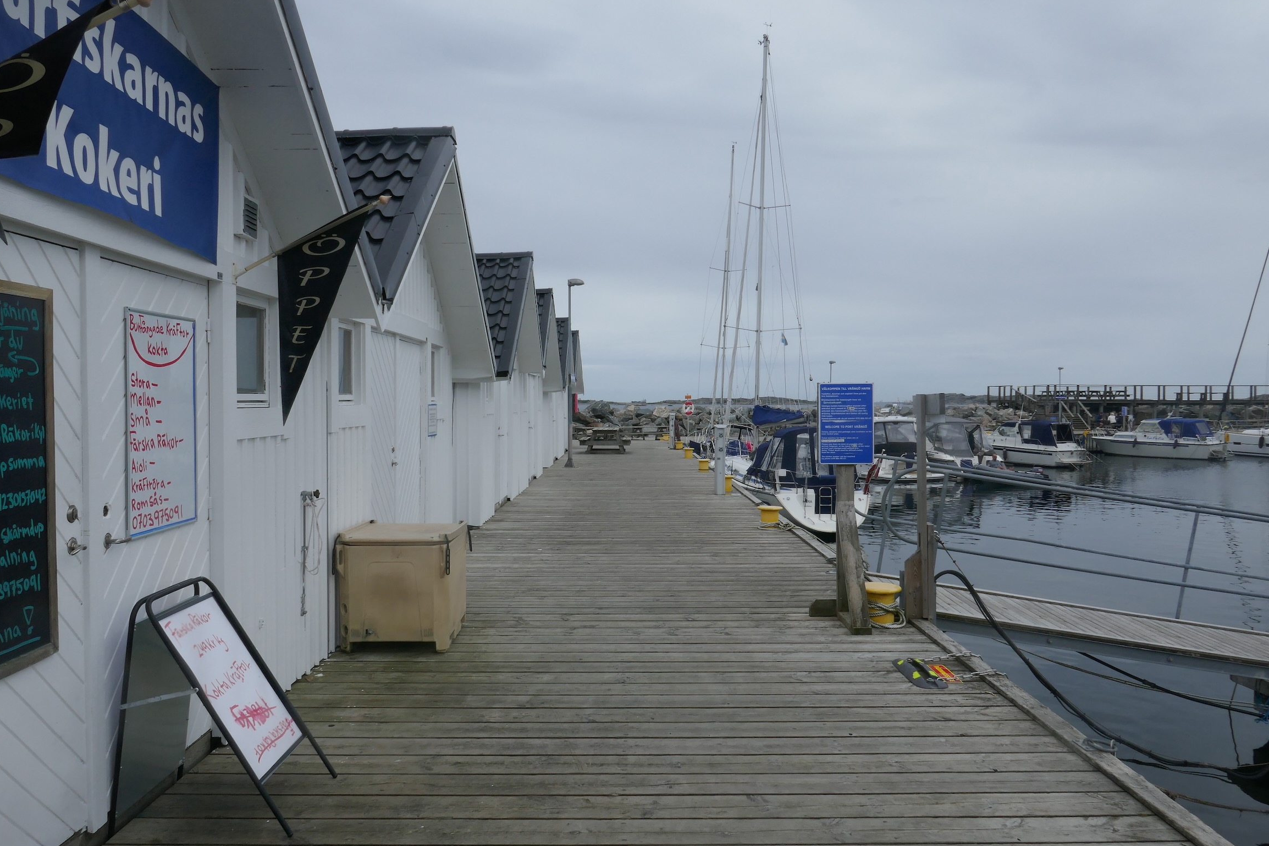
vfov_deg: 49.5
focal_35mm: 26
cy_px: 427
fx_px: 916
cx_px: 636
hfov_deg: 69.4
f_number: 8
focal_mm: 9.1
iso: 200
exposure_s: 1/500
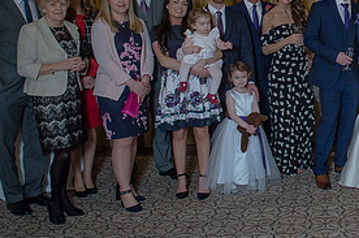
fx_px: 567
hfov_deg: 32.1
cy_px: 52
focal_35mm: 57
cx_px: 367
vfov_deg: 23.4
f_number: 4
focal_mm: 24
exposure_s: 1/100
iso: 400
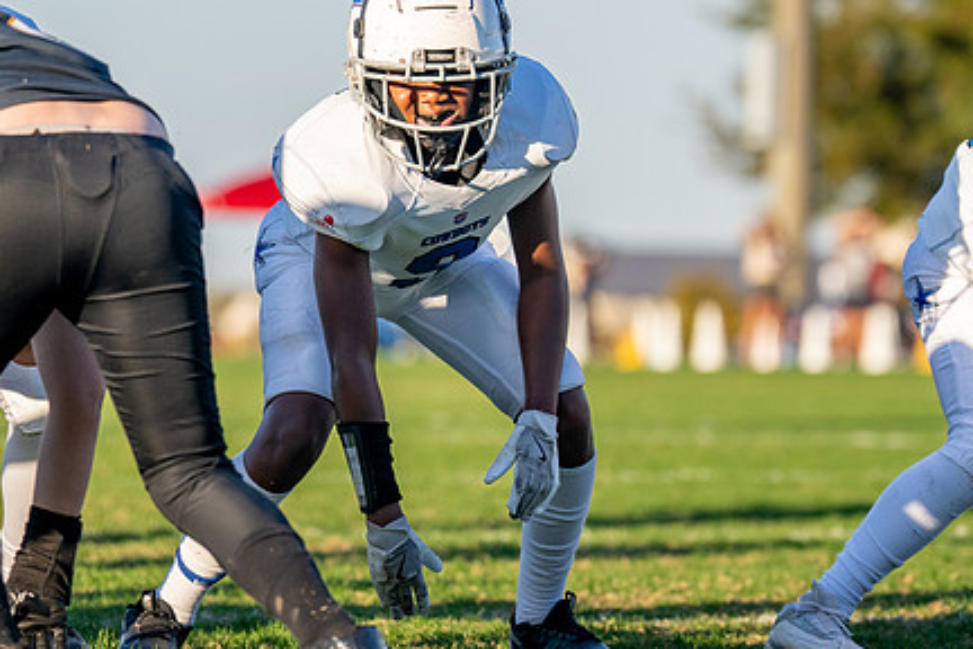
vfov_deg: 4.4
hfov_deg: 6.6
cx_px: 453
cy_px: 258
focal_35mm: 310
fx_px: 8378
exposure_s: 1/2500
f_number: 2.8
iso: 200
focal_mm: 141
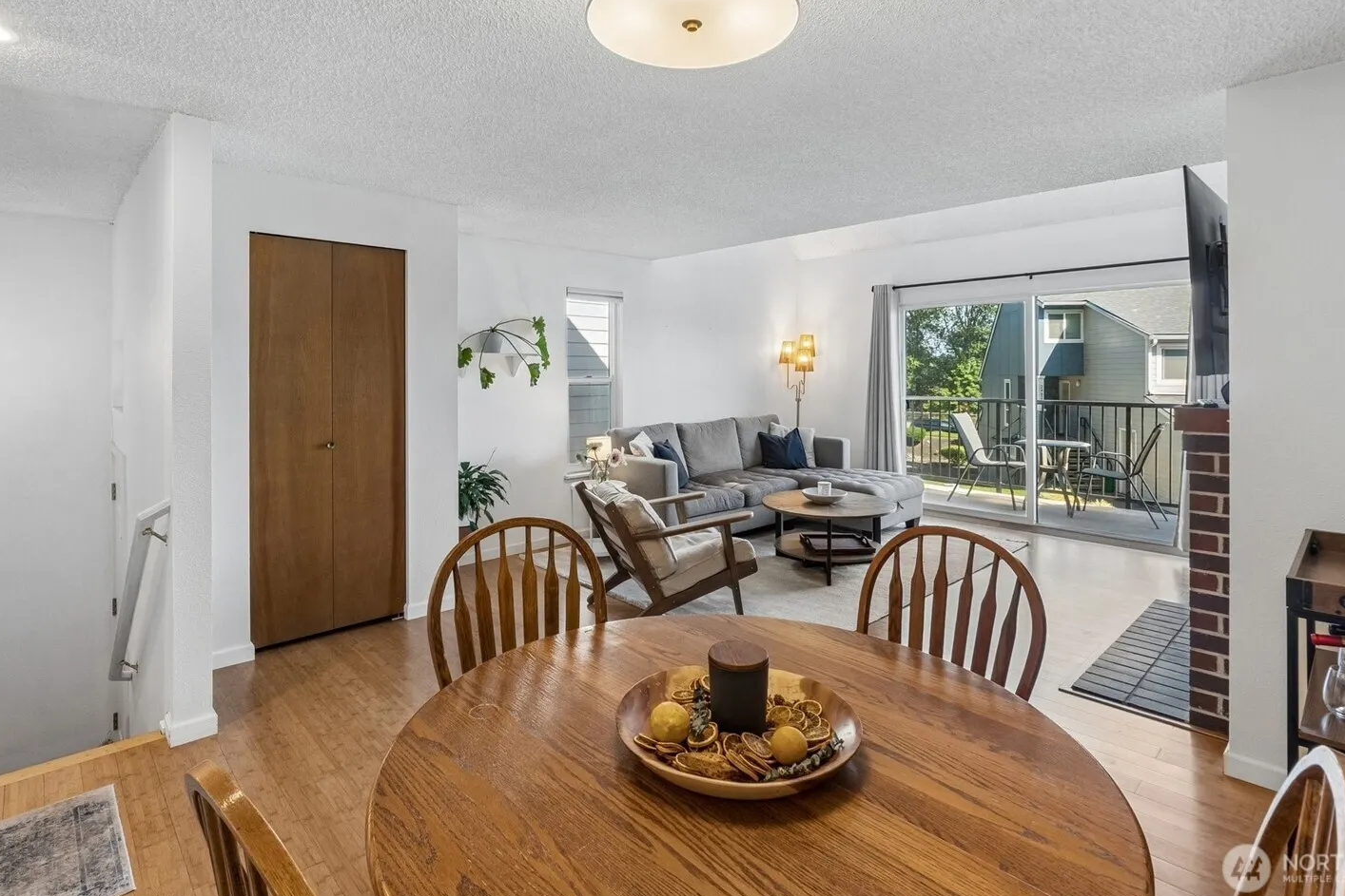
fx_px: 673
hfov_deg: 90.0
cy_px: 367
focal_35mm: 18
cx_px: 647
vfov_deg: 66.9
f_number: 9
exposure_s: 1/8
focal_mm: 10
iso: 250
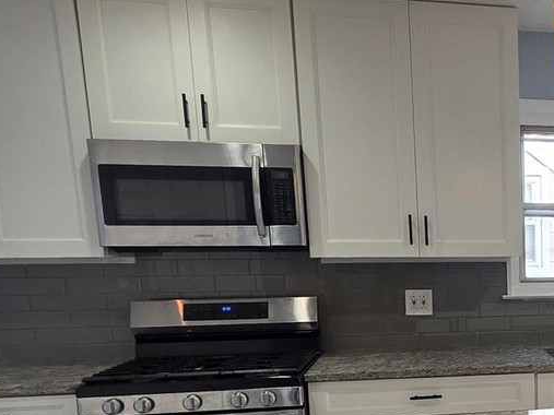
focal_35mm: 41
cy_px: 375
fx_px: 656
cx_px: 580
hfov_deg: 39.2
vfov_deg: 33.3
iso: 80
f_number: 1.9
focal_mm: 2.2
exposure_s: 1/120
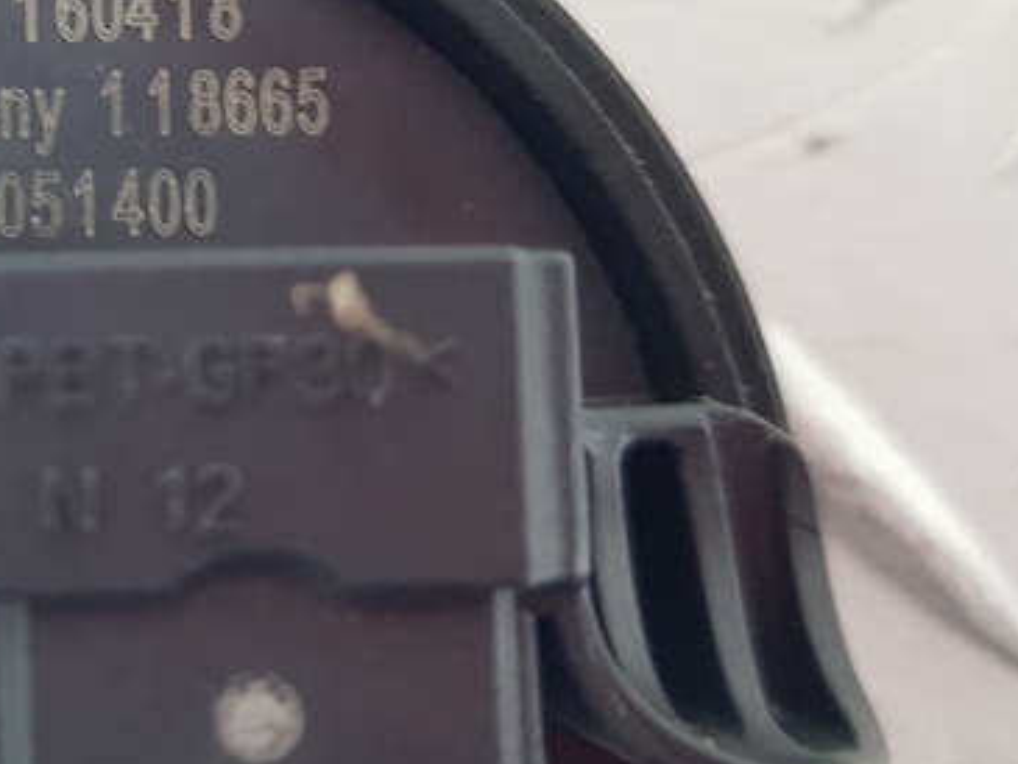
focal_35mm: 73
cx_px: -39
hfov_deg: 25.2
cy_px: 176
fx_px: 2148
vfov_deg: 20.0
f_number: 1.7
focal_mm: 4.2
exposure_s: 1/100
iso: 200
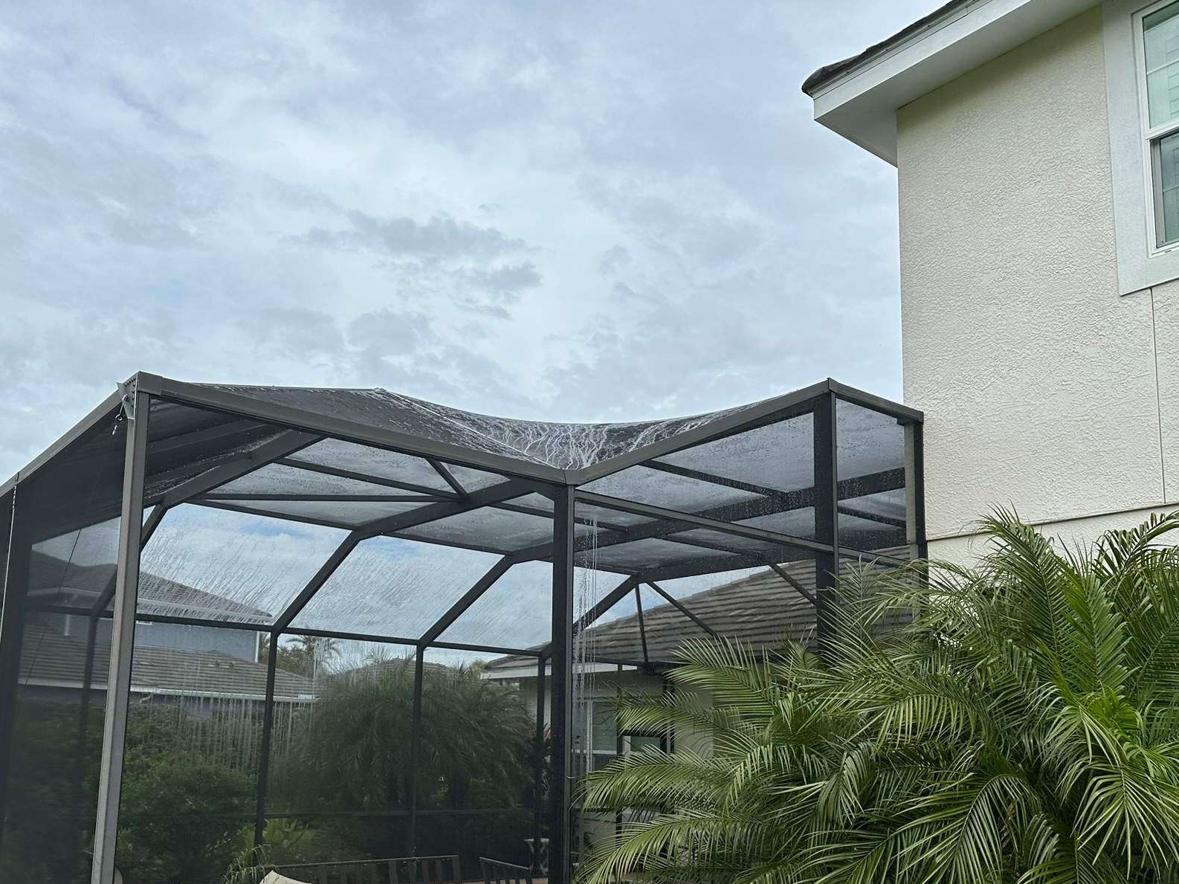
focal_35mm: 31
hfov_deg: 58.0
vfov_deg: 44.9
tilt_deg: +6.9
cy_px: 567
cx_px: 488
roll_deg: -4.7
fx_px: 1056
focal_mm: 6.86
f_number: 1.78
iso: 80
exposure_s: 1/5525
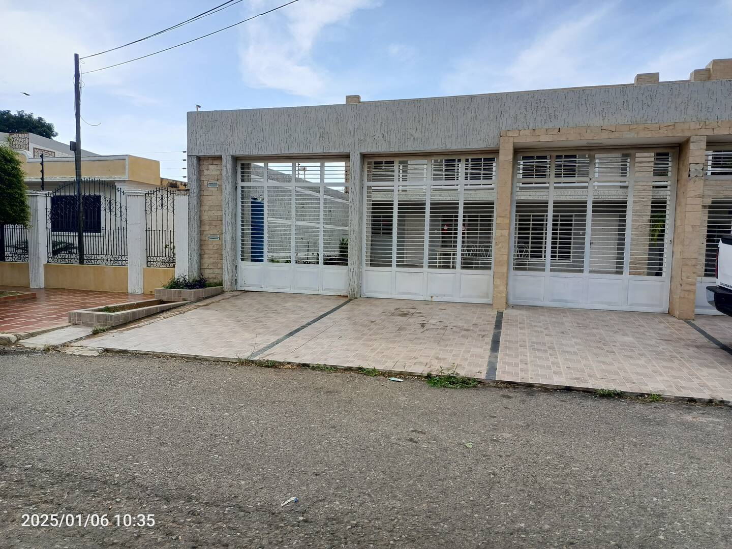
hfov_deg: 73.9
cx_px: 366
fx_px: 486
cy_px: 274
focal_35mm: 23
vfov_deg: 58.9
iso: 50
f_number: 1.75
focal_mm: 5.25
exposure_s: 1/334
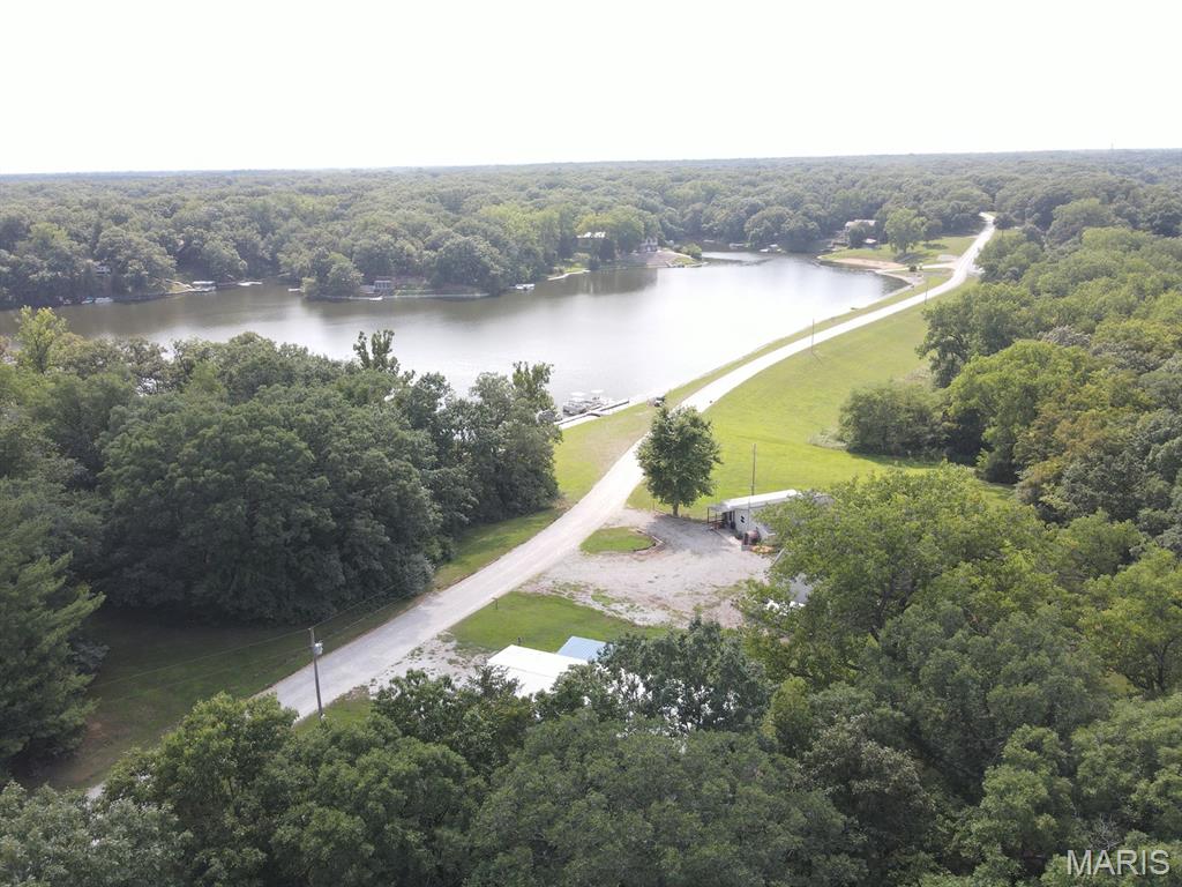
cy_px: 444
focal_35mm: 24
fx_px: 820
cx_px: 591
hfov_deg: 71.6
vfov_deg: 56.8
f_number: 2.8
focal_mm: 4.5
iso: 200
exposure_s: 1/640
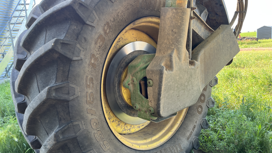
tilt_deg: -13.3
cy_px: 92
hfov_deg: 66.1
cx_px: 138
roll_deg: +4.1
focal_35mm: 29
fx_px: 209
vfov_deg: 40.0
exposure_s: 1/172
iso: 50
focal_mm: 5.1
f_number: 1.6
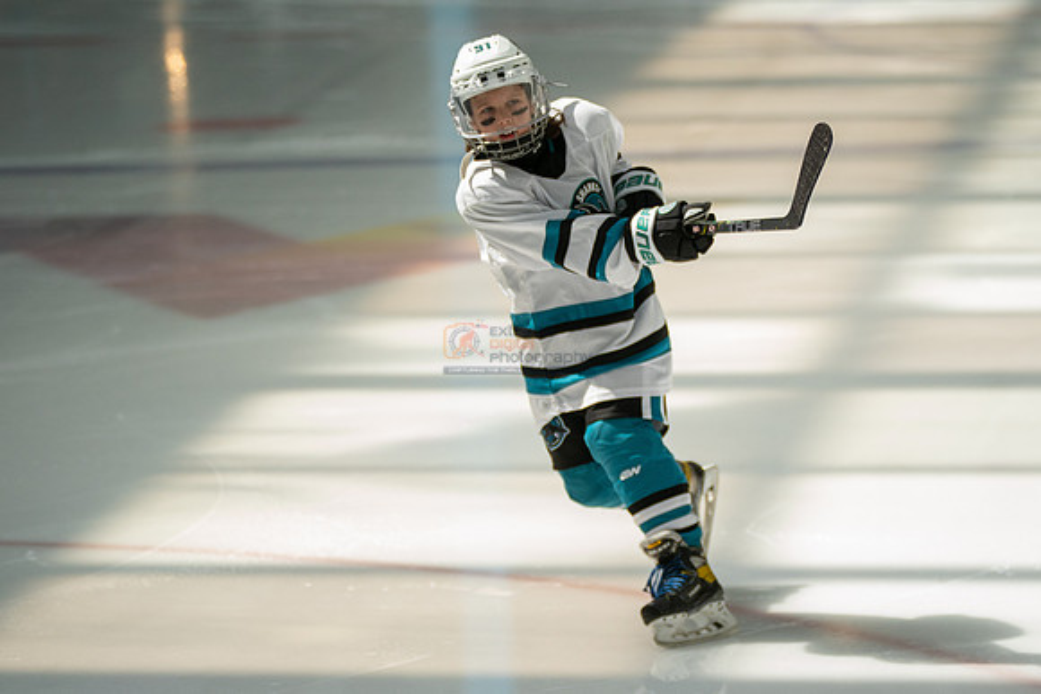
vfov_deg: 6.7
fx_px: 5917
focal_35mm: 205
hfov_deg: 10.0
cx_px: 678
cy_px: 347
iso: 1600
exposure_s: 1/4000
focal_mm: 157
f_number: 2.8
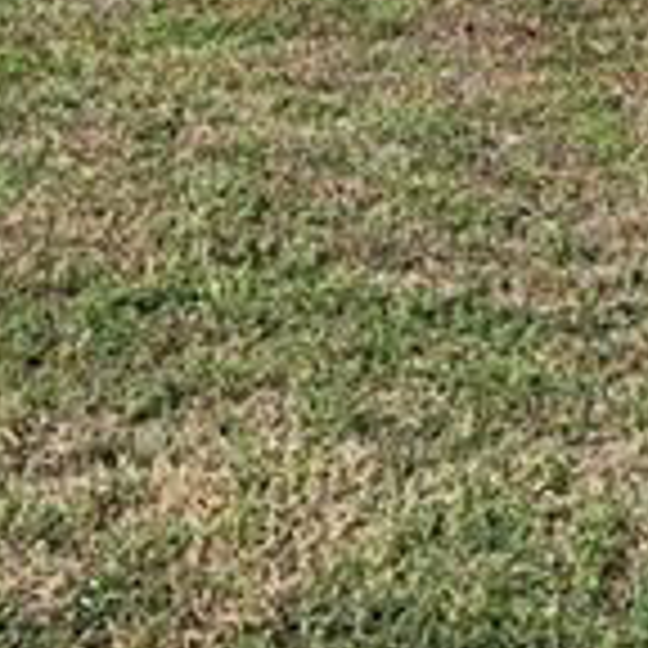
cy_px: -468
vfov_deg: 9.9
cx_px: 680
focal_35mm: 169
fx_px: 3579
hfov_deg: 10.2
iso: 20
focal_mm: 5.4
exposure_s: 1/1105
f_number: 1.8
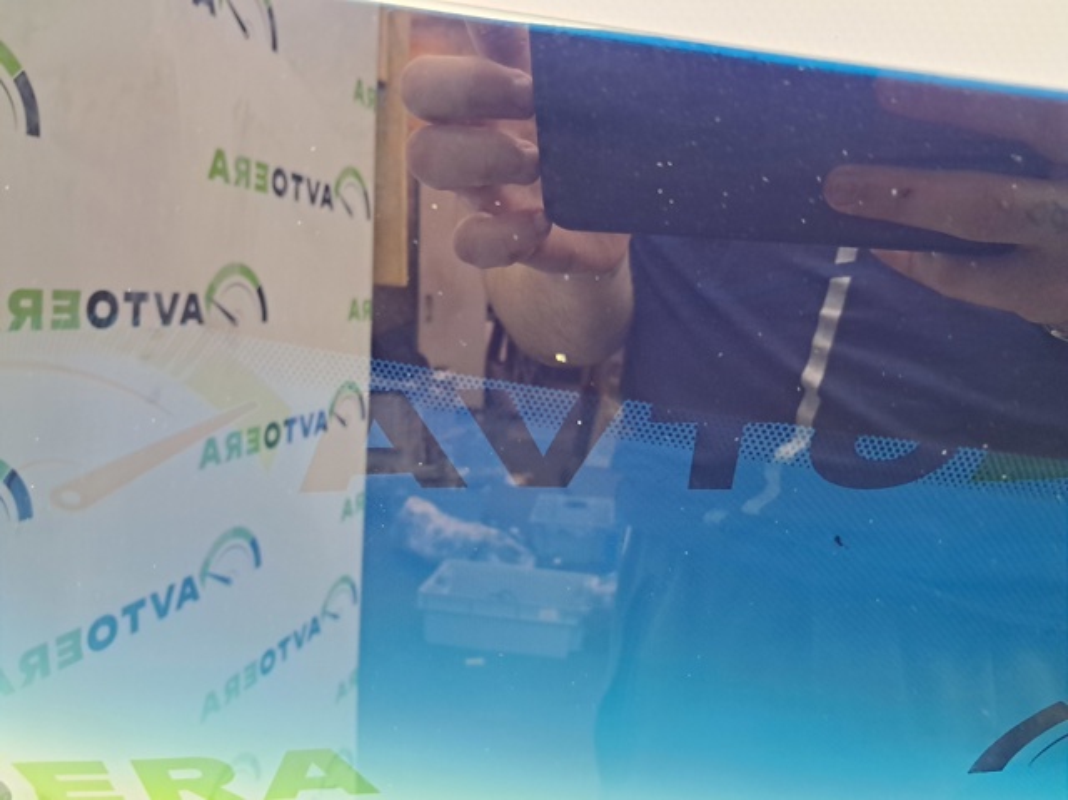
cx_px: 534
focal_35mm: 27
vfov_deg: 51.3
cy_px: 400
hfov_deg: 65.4
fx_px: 832
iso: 640
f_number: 1.8
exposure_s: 1/50
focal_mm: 4
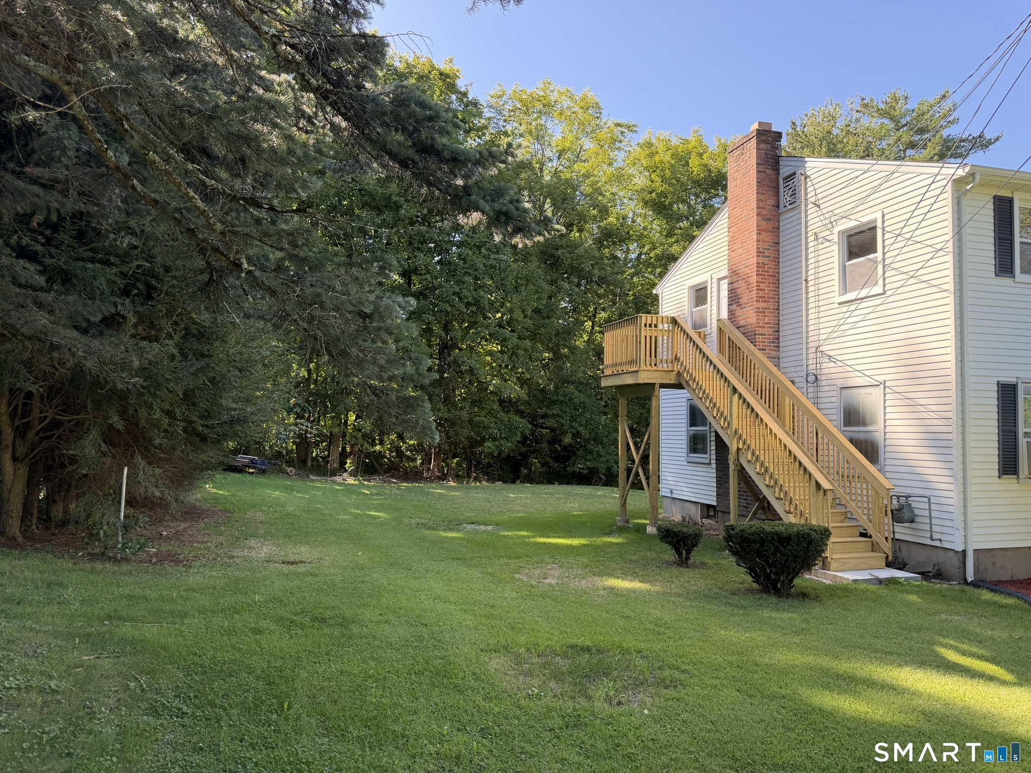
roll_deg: -0.9
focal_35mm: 24
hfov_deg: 71.6
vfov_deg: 56.8
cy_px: 386
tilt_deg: +3.4
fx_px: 715
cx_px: 516
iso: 100
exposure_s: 1/448
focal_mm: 6.76
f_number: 1.78
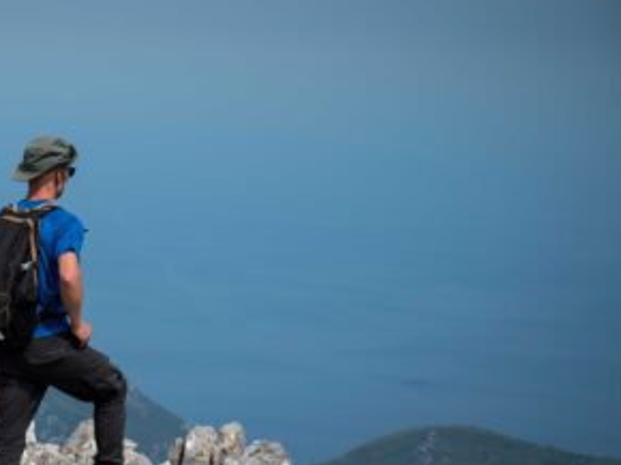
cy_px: 254
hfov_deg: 14.3
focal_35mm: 136
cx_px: 33
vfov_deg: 10.9
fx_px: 2438
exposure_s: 1/2500
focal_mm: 70
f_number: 4
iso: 125
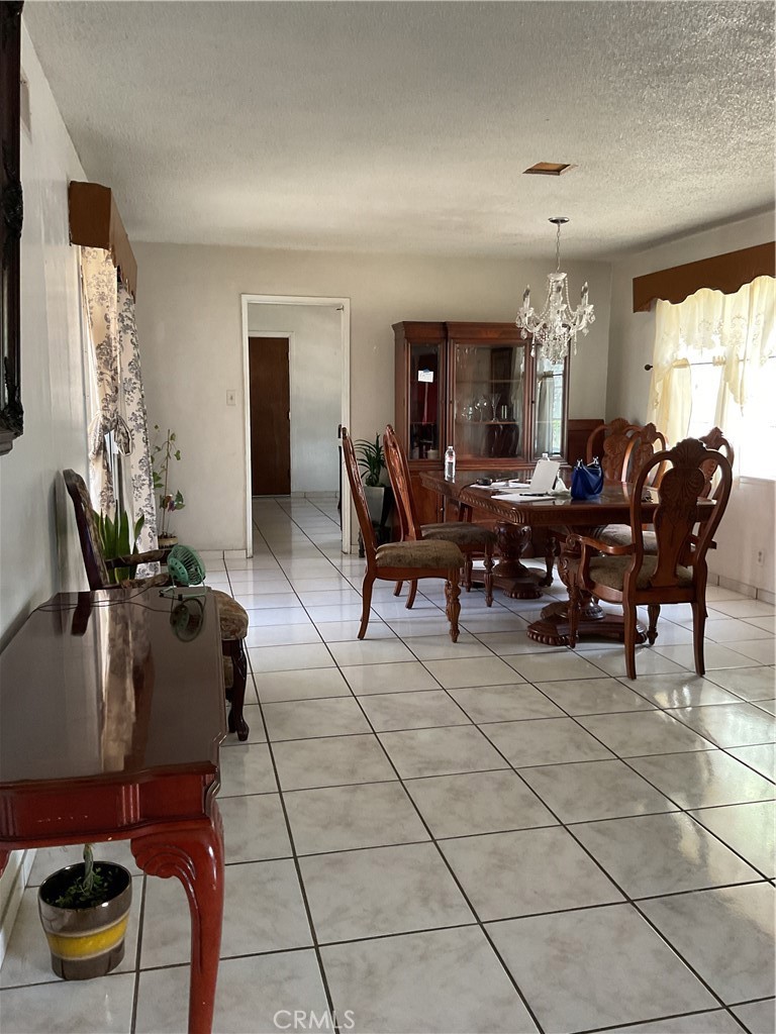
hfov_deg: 48.2
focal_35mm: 29
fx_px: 867
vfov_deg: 61.7
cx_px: 388
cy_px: 517
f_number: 1.8
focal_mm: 3
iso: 125
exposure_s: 1/60
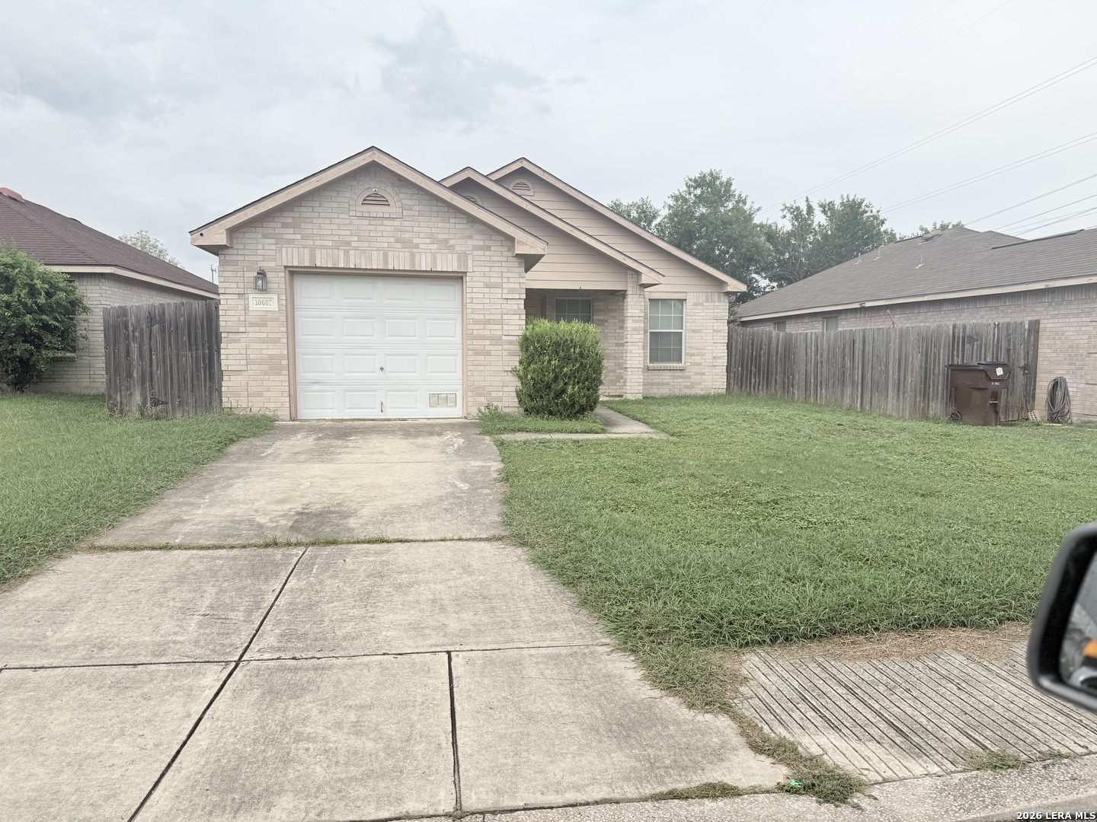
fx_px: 761
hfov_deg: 71.6
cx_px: 548
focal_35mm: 24
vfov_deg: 56.8
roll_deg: -0.1
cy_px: 411
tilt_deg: -4.4
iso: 80
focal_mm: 6.76
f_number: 1.78
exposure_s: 1/4975
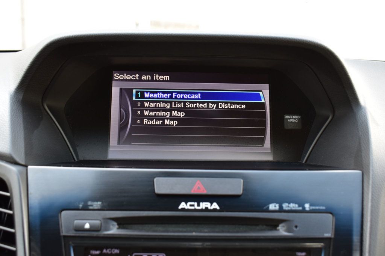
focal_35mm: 44
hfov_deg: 45.0
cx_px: 192
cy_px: 128
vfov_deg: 30.8
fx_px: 465
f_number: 7.1
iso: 400
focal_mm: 29
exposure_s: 1/25
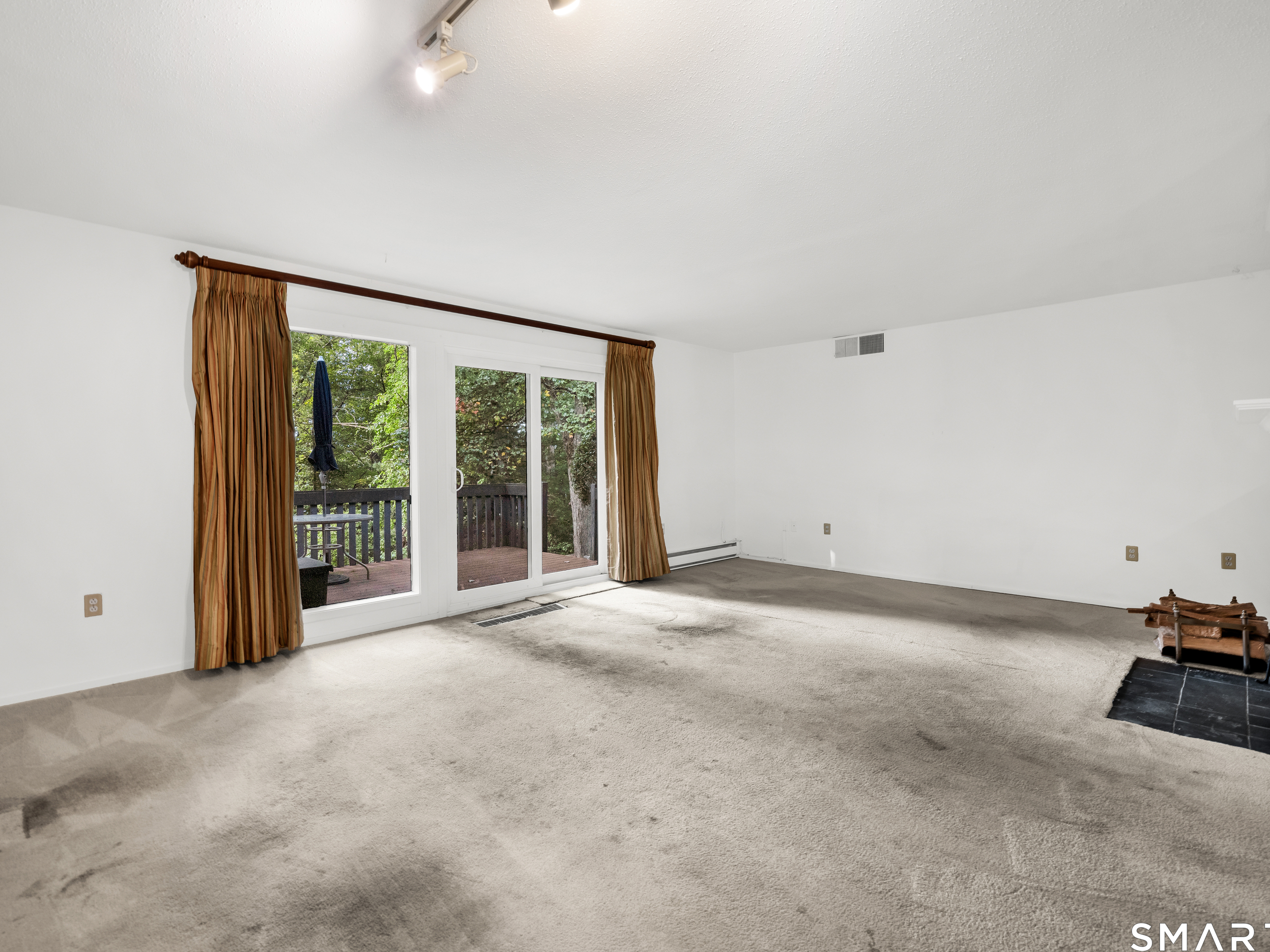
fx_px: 587
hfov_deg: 94.4
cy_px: 460
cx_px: 601
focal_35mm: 16
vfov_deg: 78.1
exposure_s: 1/3
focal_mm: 14
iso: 250
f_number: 8
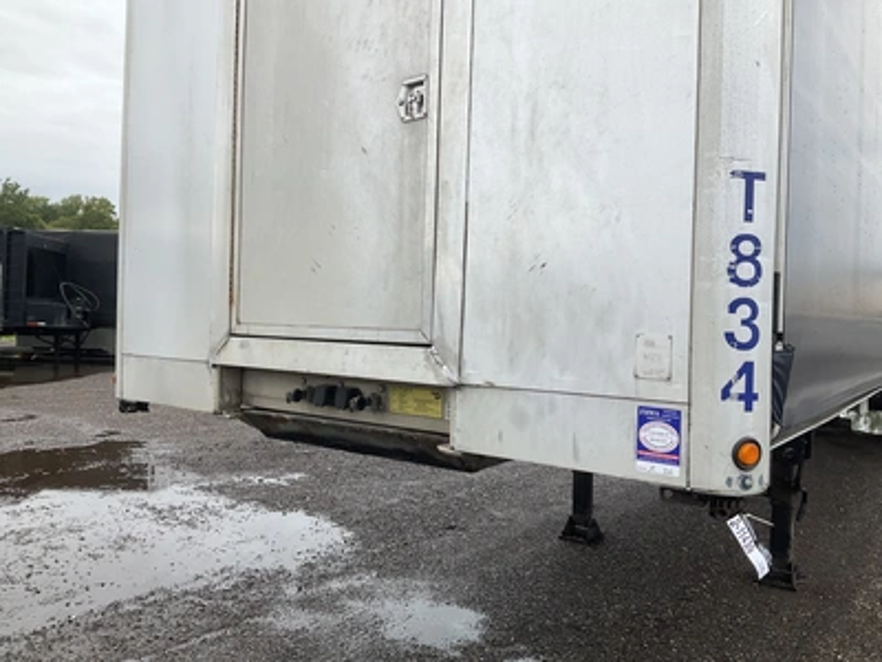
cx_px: 441
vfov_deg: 48.2
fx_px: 739
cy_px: 331
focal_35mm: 29
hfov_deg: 61.7
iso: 25
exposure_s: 1/749
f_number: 1.8
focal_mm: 3
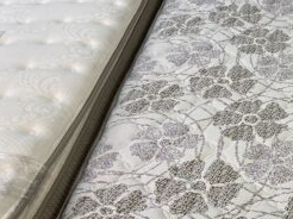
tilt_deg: -38.1
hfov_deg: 31.3
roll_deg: +0.4
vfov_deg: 25.6
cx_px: 294
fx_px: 482
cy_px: 102
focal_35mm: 57
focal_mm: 3.99
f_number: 1.8
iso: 80
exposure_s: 1/100
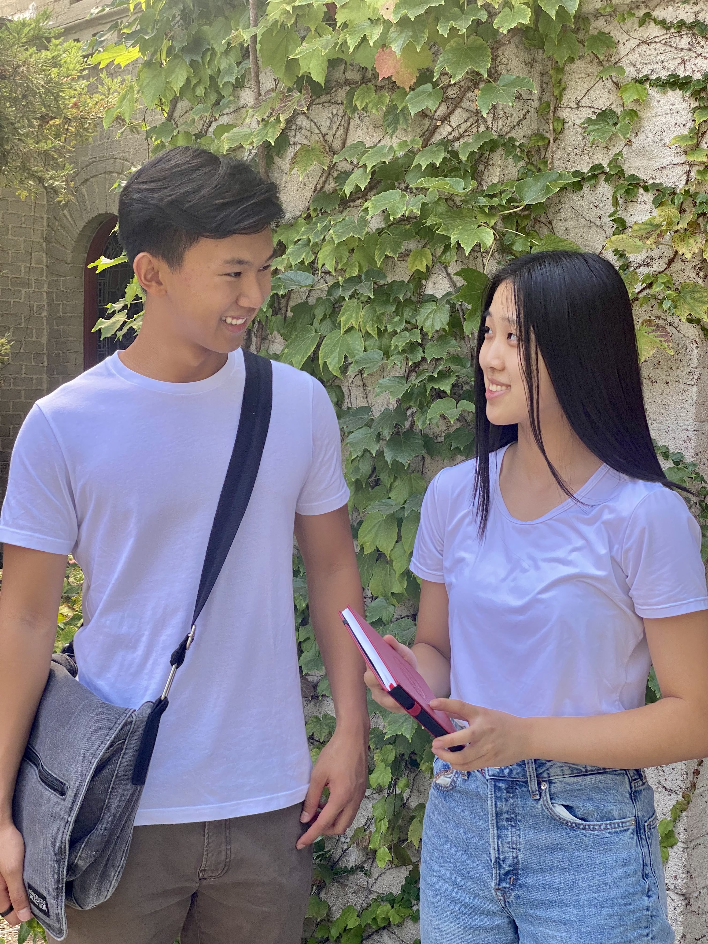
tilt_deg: -1.8
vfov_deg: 36.8
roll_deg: -2.1
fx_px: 1418
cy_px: 472
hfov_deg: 28.0
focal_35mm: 52
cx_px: 354
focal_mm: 6
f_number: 2
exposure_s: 1/122
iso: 40
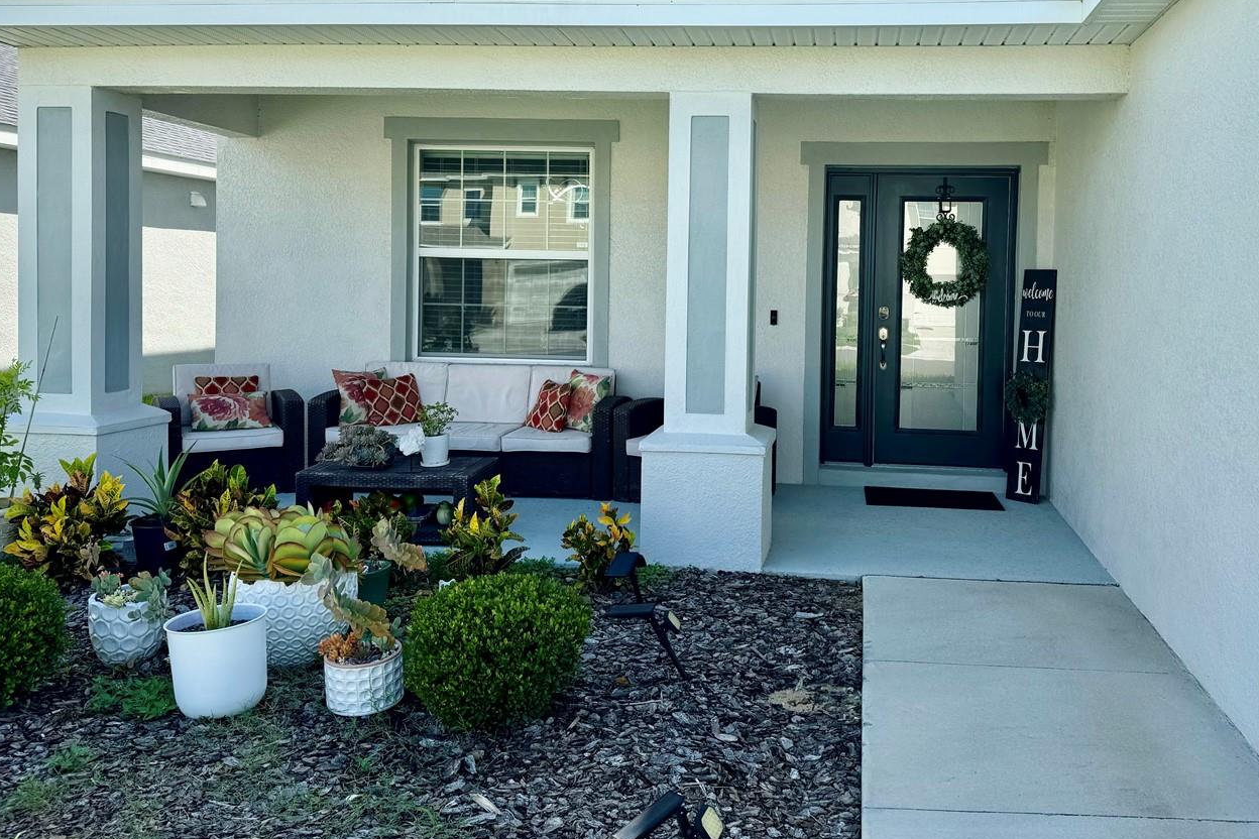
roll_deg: -0.4
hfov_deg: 58.3
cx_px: 750
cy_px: 312
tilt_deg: -1.0
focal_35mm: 32
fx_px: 1119
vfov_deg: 40.8
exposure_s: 1/1597
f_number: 1.78
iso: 80
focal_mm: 6.76
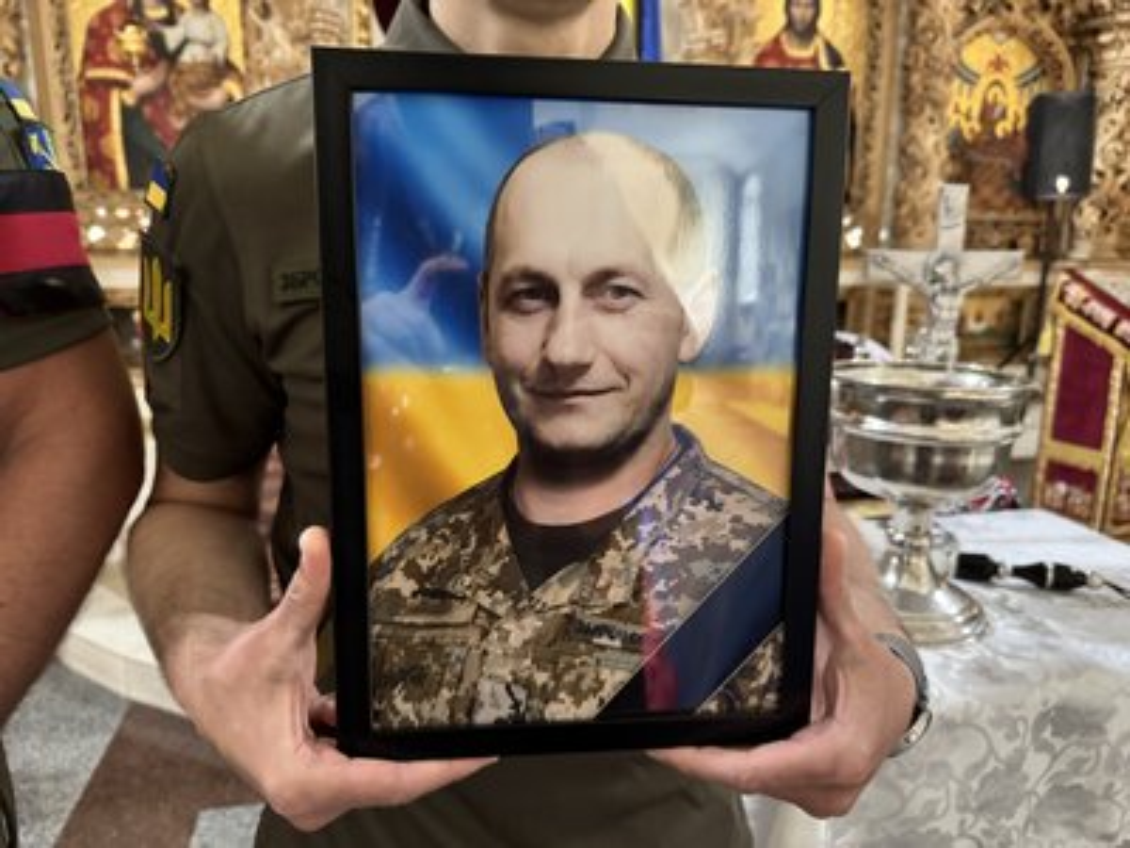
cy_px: 424
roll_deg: -0.4
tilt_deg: -12.7
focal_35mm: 24
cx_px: 565
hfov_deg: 71.6
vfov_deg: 56.8
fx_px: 783
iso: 1000
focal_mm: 6.76
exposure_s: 1/32
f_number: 1.78
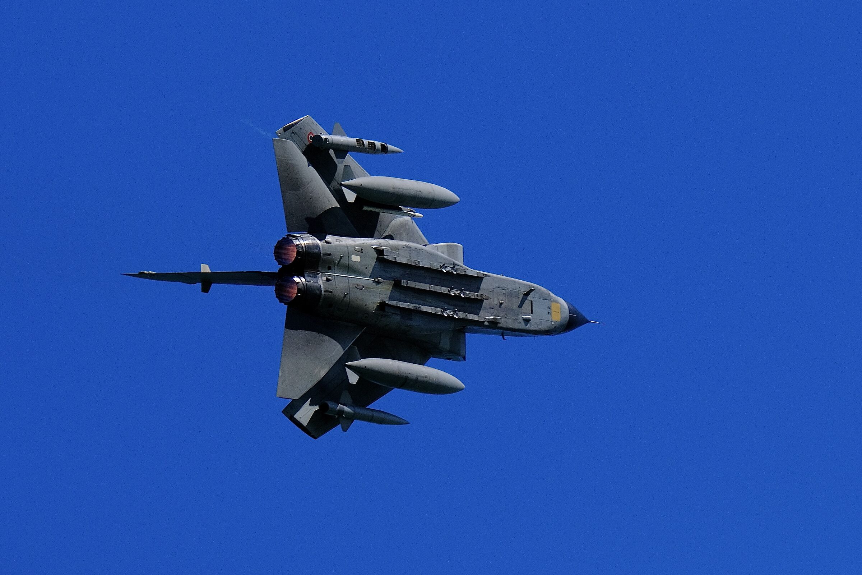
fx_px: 7183
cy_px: 288
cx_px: 431
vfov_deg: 4.6
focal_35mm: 300
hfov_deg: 6.9
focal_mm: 200
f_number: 8
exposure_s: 1/2000
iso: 400
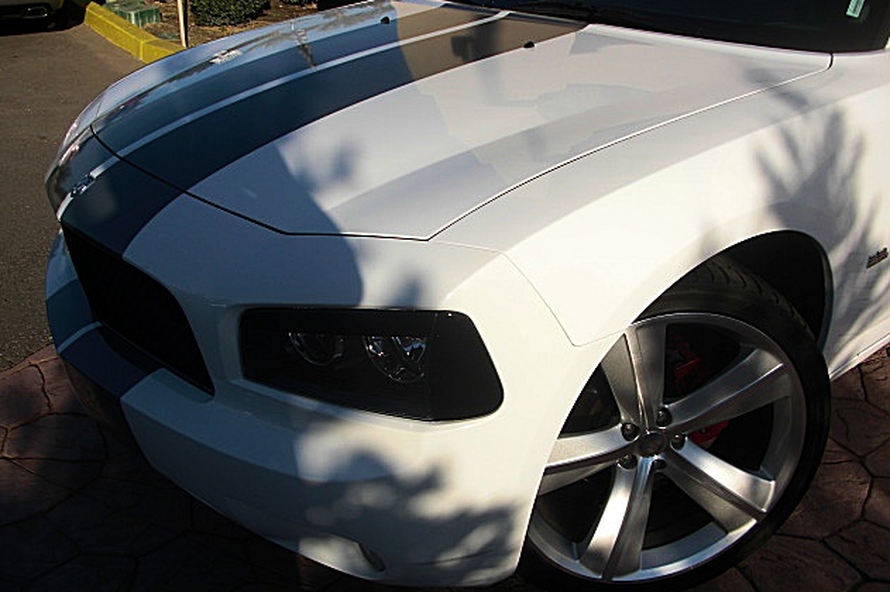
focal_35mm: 38
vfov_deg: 35.0
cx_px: 440
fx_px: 939
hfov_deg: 50.7
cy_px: 307
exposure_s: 1/200
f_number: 7.9
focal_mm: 6.3
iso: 50
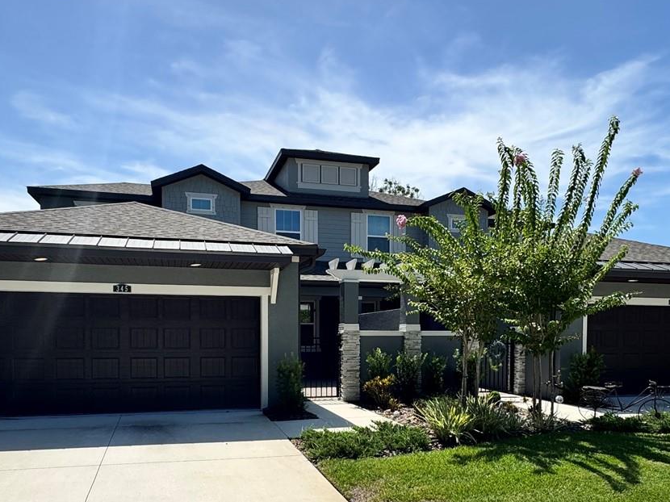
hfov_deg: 65.3
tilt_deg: +1.2
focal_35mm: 27
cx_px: 316
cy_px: 359
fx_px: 522
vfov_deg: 49.8
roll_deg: +0.1
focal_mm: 2.22
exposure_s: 1/1927
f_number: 2.2
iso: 50
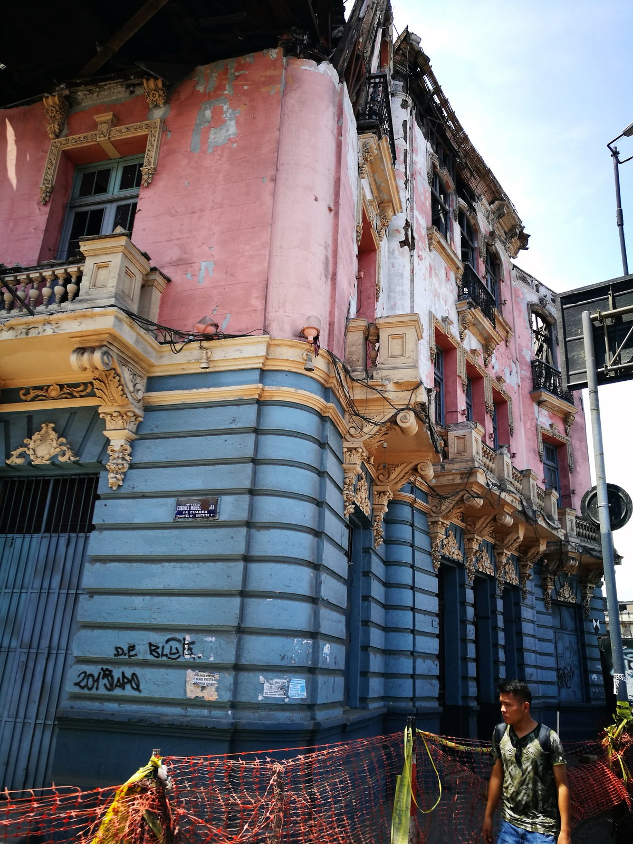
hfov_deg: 51.4
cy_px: 422
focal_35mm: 27
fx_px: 658
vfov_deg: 65.3
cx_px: 316
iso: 50
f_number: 2.2
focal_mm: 4.5
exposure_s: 1/323
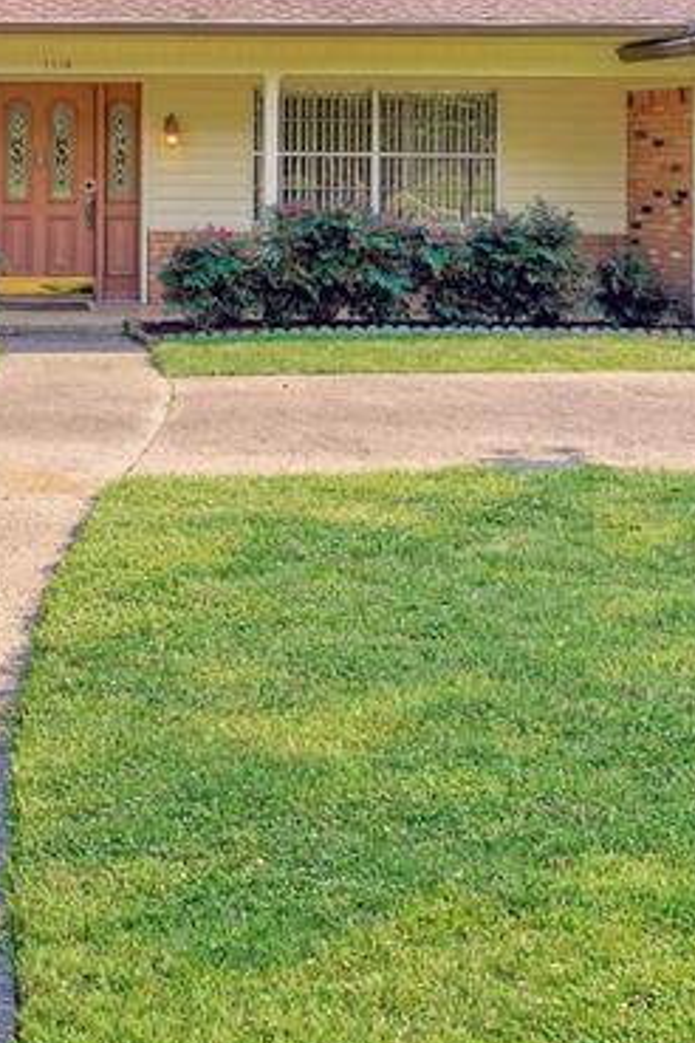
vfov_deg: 37.1
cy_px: 105
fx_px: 1448
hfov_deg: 25.5
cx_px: -14
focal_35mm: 50
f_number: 9
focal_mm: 18
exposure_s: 1/125
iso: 100
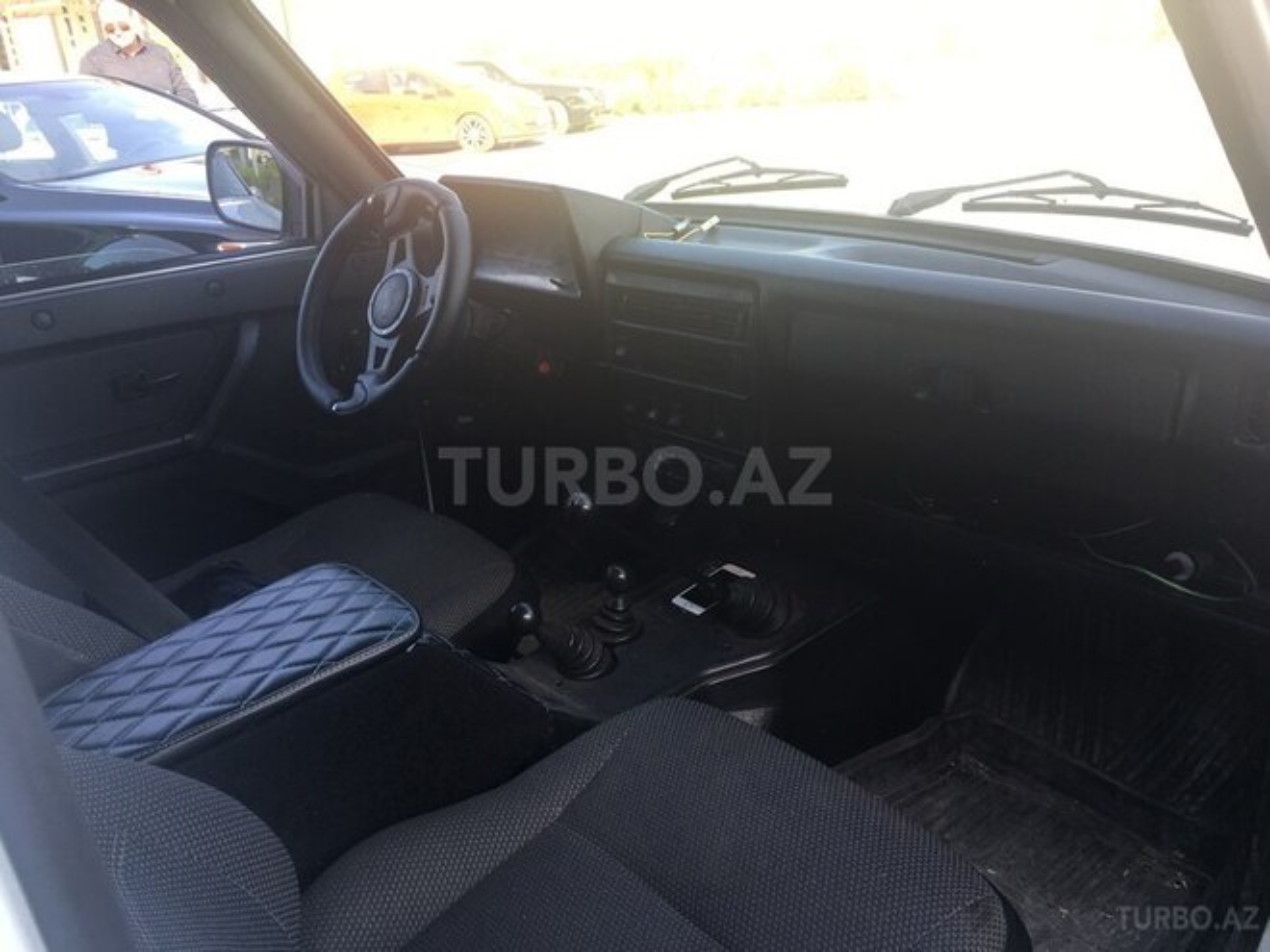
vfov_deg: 48.2
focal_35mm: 29
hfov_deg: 61.7
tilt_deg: -21.8
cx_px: 635
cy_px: 476
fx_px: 1064
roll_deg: +5.5
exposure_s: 1/100
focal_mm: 4.15
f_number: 2.2
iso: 25
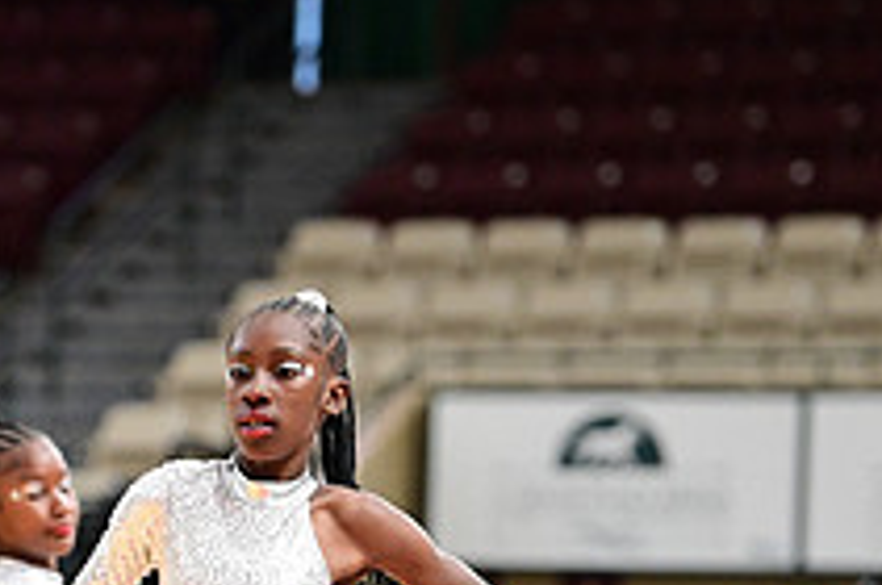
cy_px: 786
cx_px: 96
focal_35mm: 358
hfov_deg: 5.8
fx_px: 8758
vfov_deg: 3.8
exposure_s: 1/1000
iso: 6400
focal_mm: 130
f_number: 3.2
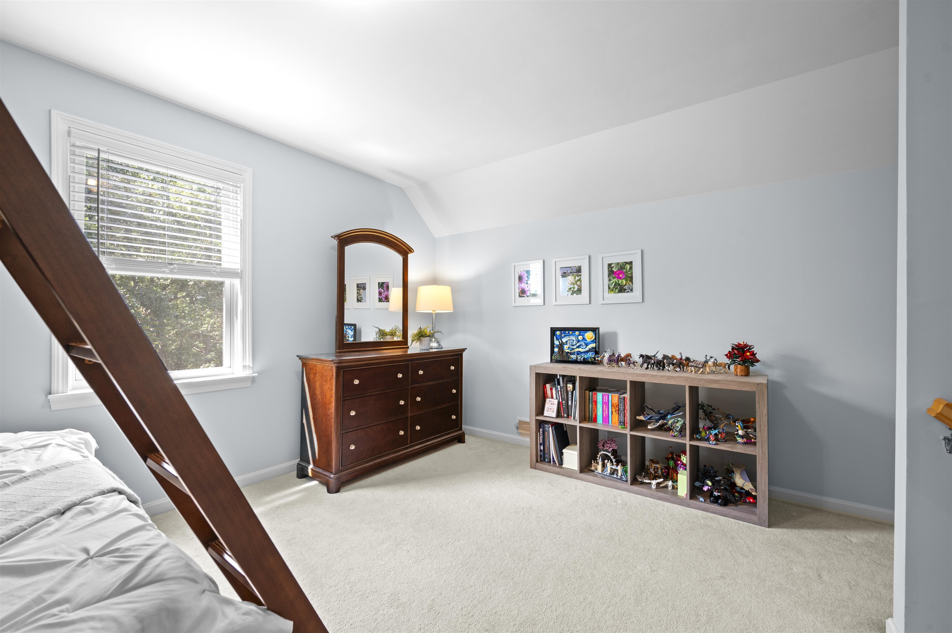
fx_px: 396
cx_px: 476
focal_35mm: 15
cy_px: 316
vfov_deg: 77.2
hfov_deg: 100.4
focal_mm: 15
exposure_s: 2
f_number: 7.1
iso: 250
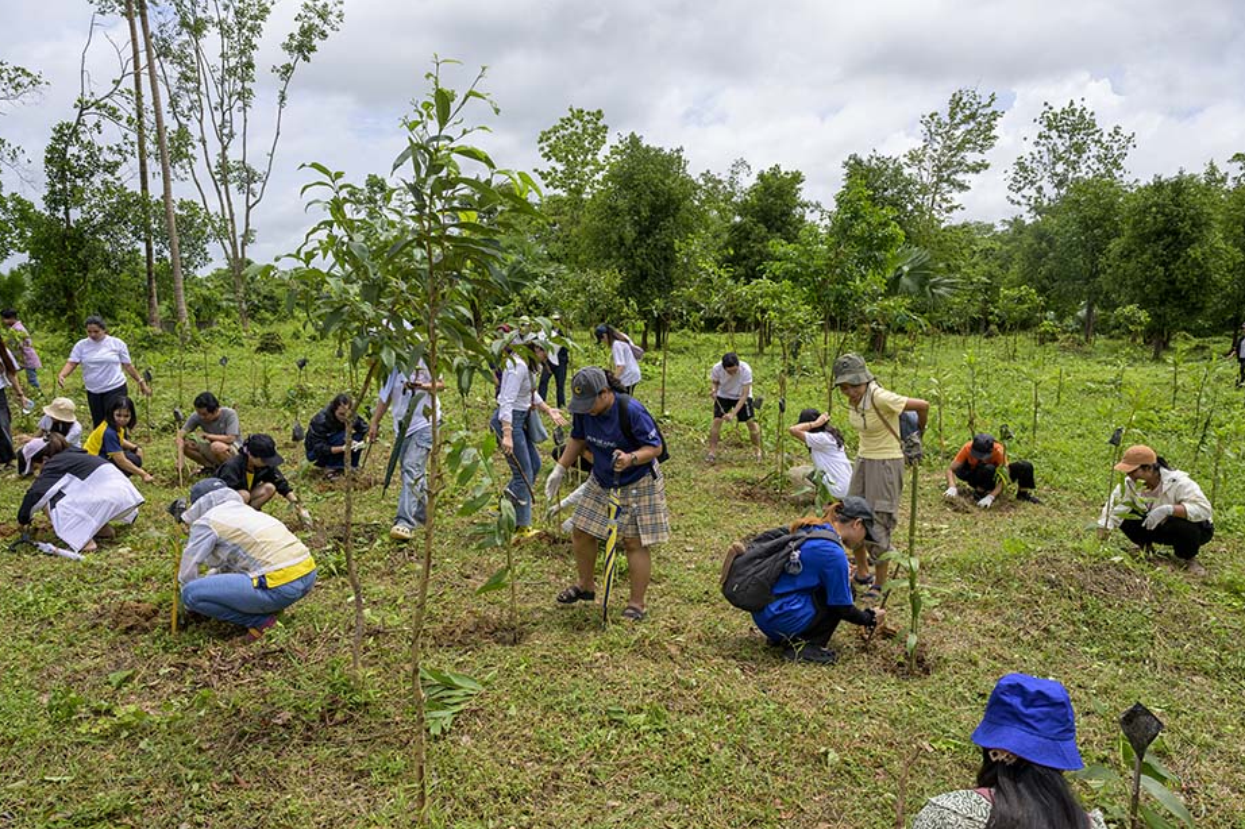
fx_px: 864
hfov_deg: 71.5
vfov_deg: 51.2
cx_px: 628
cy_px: 431
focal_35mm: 25
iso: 220
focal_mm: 24
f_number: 8
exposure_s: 1/640
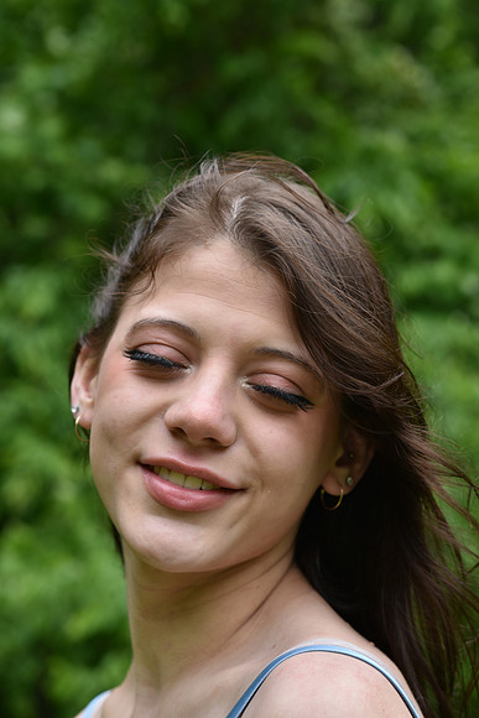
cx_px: 240
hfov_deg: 16.1
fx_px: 1695
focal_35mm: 85
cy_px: 359
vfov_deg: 23.9
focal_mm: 85
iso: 200
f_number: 6.3
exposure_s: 1/200
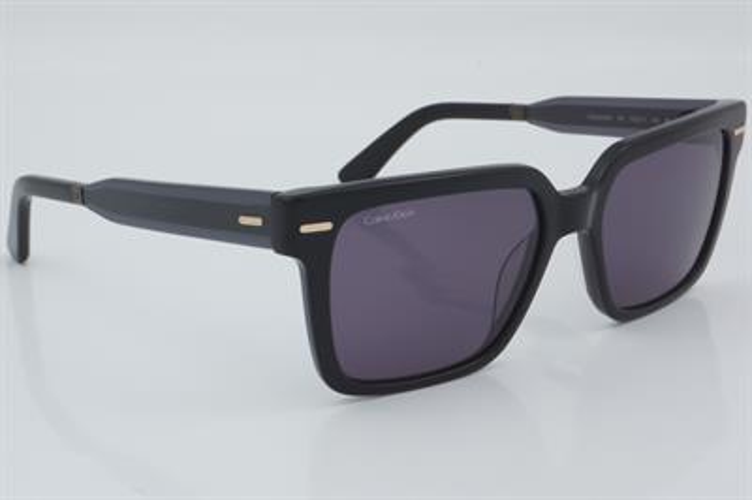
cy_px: 250
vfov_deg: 18.2
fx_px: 1565
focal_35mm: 75
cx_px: 376
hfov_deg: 27.0
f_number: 32
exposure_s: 1/4
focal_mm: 50
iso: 100
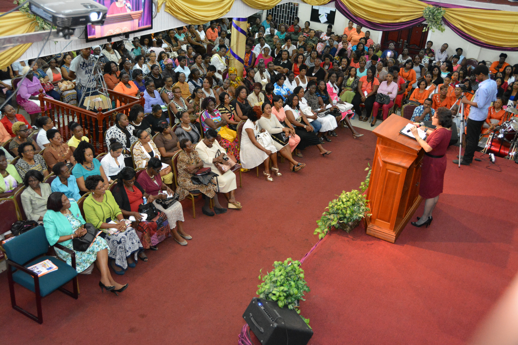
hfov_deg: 49.6
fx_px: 561
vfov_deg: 34.2
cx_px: 259
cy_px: 172
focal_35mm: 39
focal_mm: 26
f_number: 3.8
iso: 4000
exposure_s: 1/100
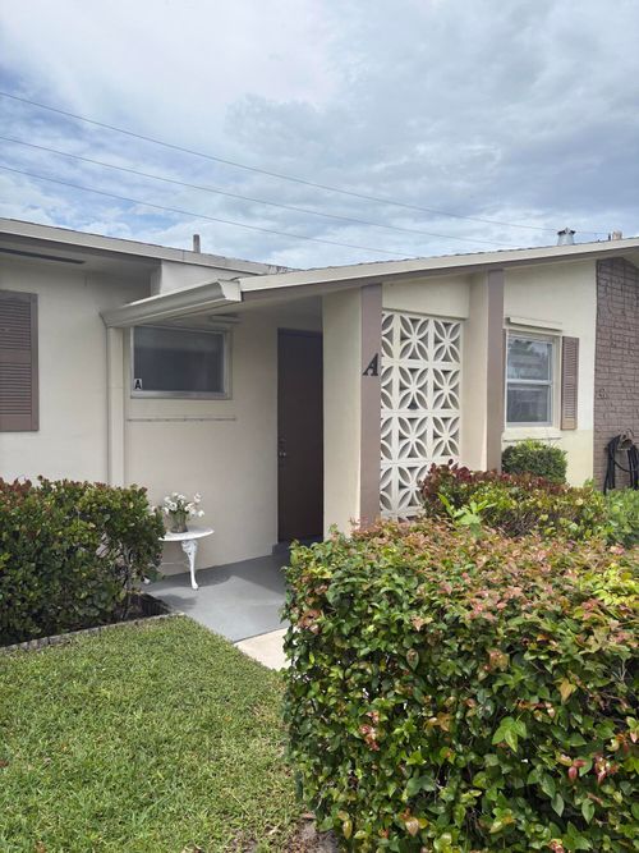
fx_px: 640
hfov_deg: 53.0
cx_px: 320
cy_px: 426
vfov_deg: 67.3
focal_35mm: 26
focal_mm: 5.96
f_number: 1.6
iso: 50
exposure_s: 1/3623
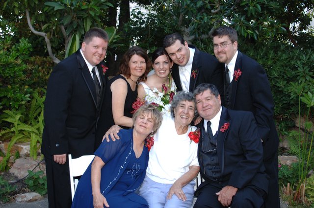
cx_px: 157
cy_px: 104
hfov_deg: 37.9
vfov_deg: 25.7
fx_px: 457
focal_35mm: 52
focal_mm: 35
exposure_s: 1/50
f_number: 5.6
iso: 400
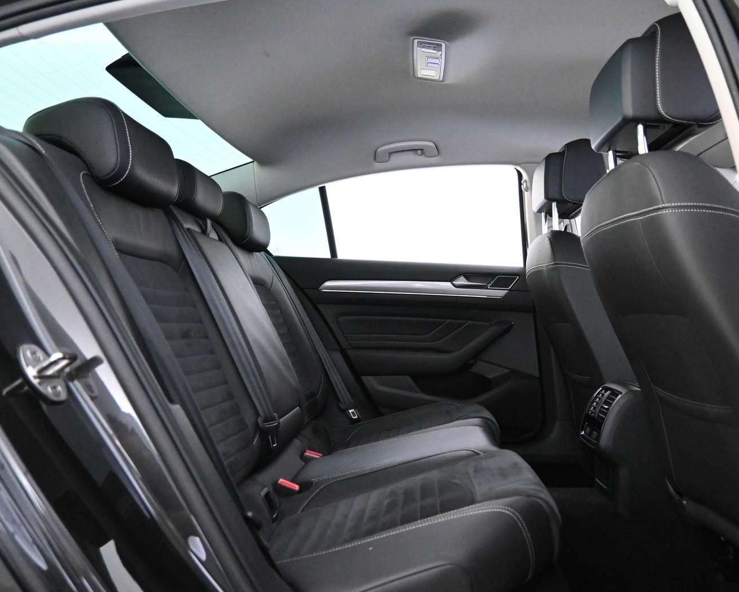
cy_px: 305
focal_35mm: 28
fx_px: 613
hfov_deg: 61.7
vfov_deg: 51.5
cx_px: 440
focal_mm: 16
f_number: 3.5
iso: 6400
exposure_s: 1/30
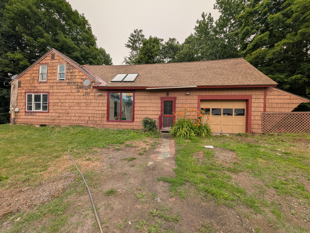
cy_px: 116
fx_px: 108
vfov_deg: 94.6
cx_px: 155
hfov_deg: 110.5
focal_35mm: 12
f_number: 1.7
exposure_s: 1/264
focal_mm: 2.02
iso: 52
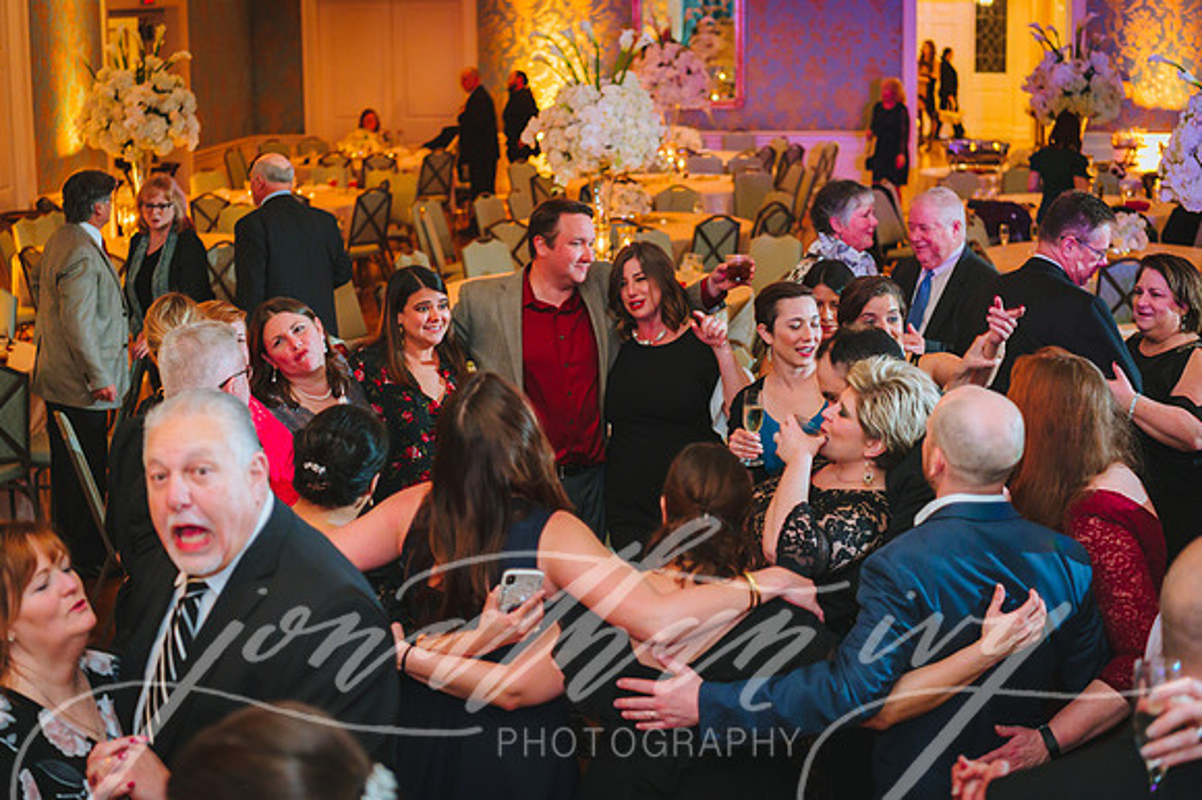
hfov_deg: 35.7
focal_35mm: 56
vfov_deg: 24.2
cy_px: 400
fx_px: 1869
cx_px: 601
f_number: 2.8
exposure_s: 1/60
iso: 2000
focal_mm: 56
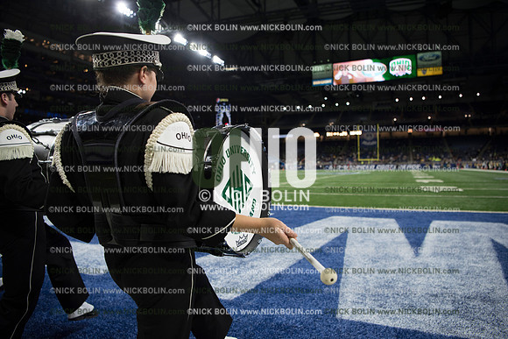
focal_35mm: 24
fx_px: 339
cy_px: 170
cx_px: 254
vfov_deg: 53.2
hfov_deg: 73.7
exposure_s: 1/1250
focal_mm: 24
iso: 1250
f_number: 2.8
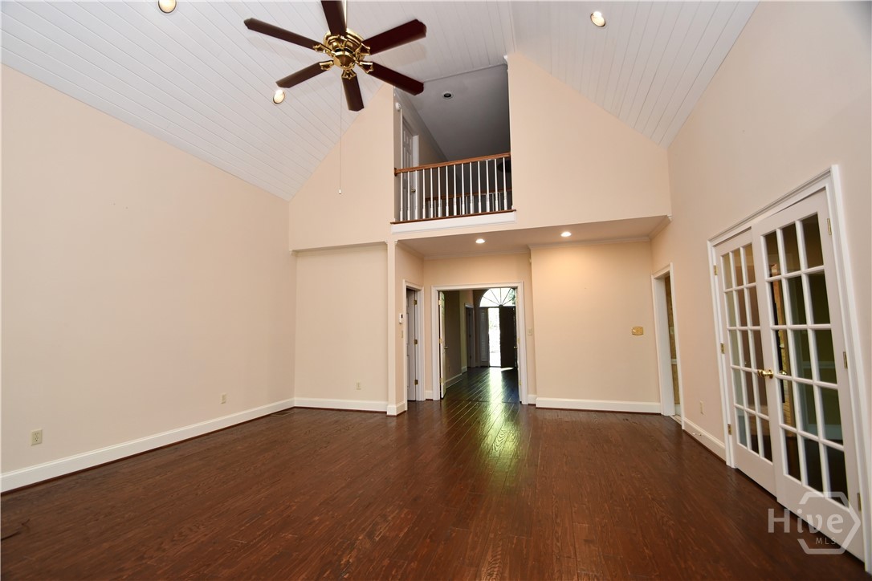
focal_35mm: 15
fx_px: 363
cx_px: 436
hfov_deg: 100.4
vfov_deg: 77.3
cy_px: 290
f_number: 4
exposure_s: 1/60
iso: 720
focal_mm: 10
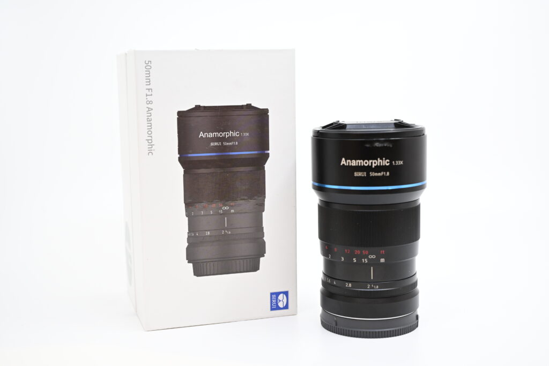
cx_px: 274
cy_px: 183
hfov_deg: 38.9
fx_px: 778
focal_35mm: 51
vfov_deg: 26.5
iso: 640
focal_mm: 51
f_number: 6.3
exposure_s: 1/125
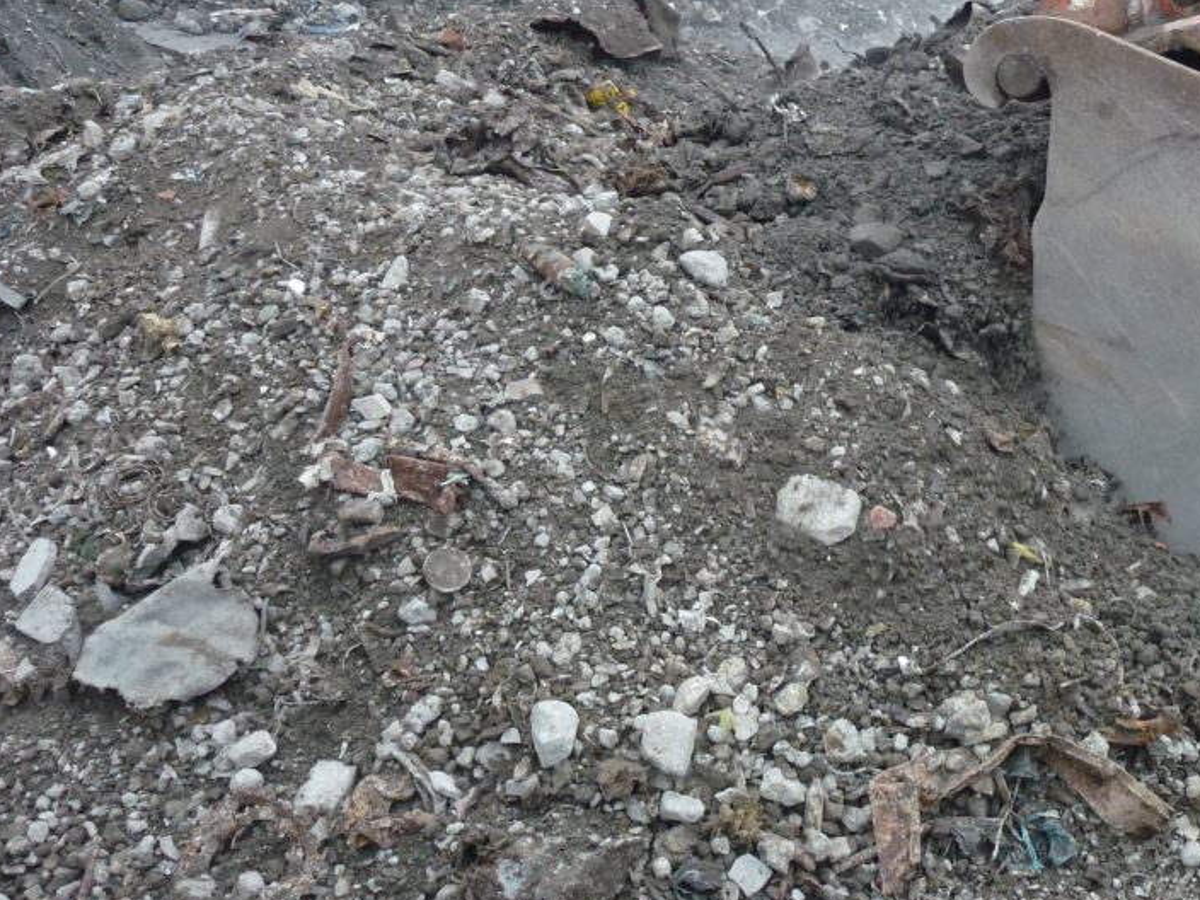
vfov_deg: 28.7
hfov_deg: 37.5
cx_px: 865
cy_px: 242
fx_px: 1733
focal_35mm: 50
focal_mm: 5.9
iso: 200
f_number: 3.6
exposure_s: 1/200
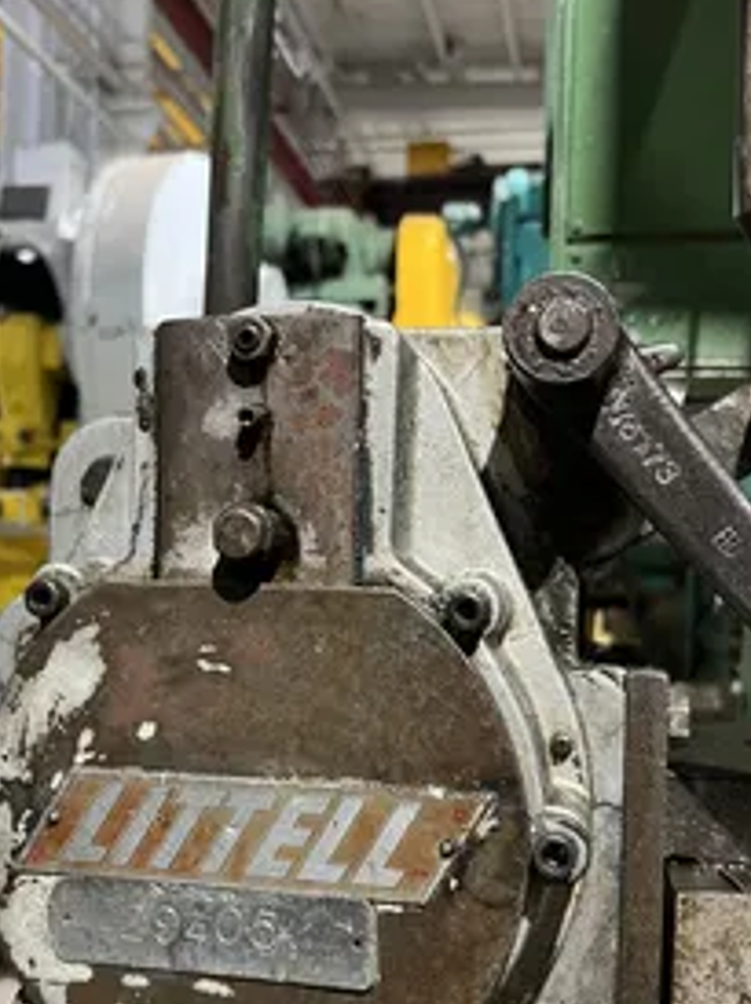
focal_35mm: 38
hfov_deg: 37.7
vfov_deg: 48.7
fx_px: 1101
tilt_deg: -0.2
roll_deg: -1.6
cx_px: 370
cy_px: 605
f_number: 1.5
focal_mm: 5.7
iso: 400
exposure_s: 1/60
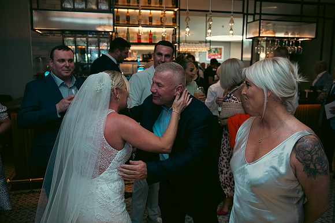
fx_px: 289
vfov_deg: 42.3
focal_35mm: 31
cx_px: 168
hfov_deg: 60.3
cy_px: 112
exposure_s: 1/160
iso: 800
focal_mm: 31
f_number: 3.5
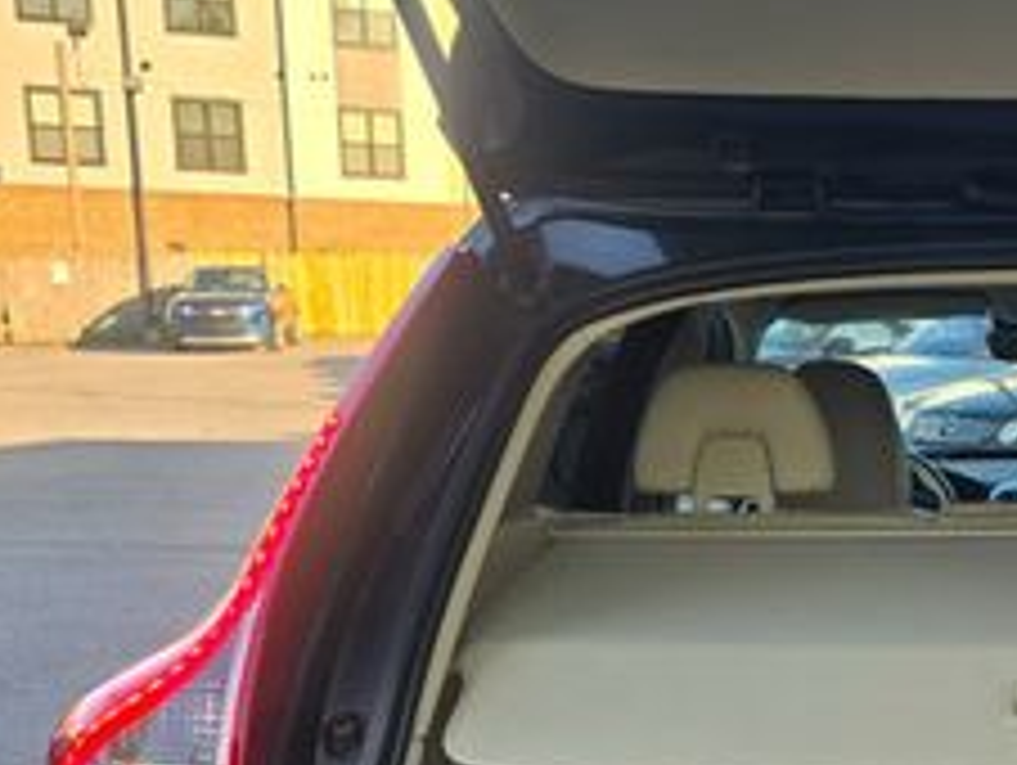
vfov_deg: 22.0
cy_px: 716
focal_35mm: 65
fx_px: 1912
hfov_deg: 27.7
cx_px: 1058
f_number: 1.7
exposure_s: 1/180
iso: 12
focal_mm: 6.3
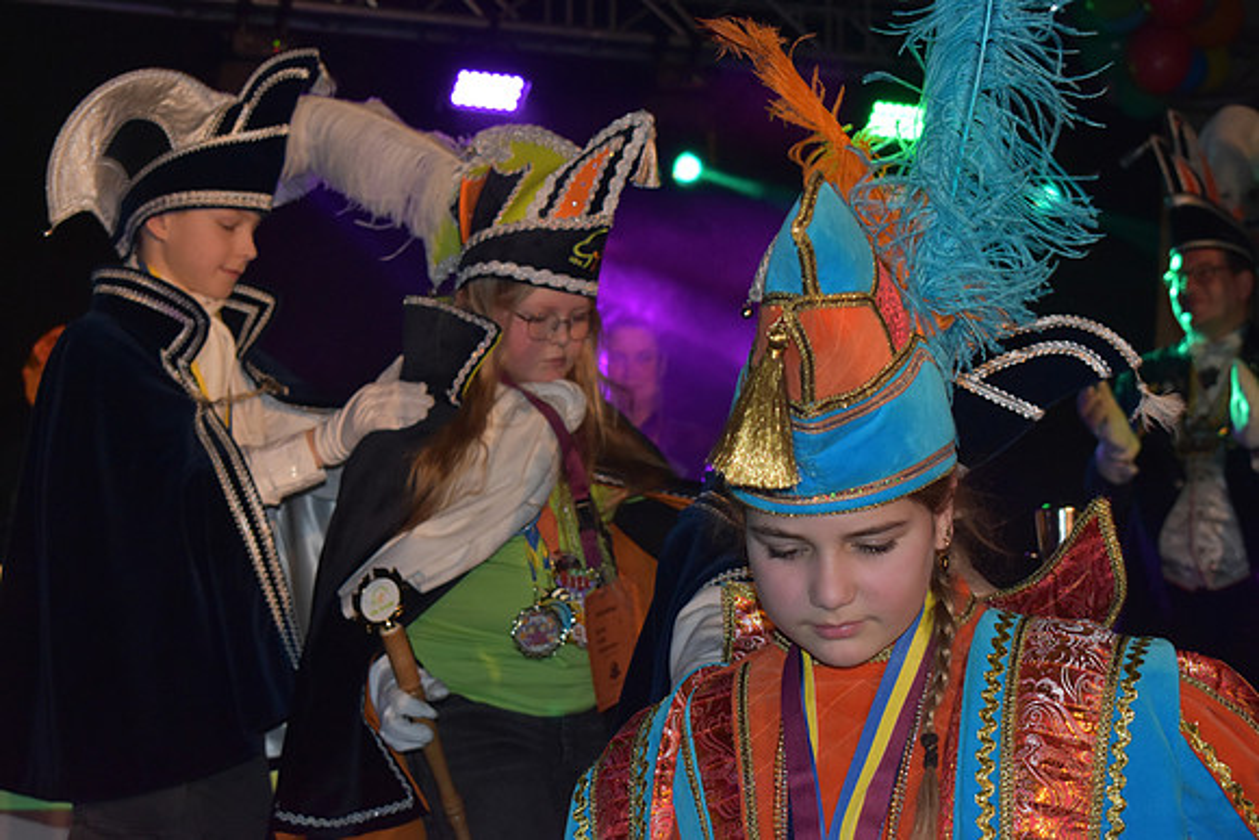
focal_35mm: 72
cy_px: 420
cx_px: 630
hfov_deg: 28.1
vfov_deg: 18.9
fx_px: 2518
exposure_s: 1/125
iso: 1400
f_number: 5.3
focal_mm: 48
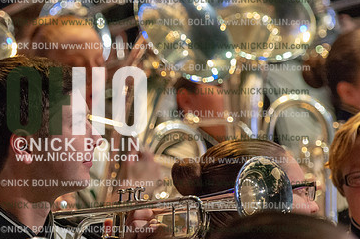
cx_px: 77
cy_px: 114
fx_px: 3198
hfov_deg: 6.4
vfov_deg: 4.3
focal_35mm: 320
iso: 8000
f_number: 5.6
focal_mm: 200
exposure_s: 1/320
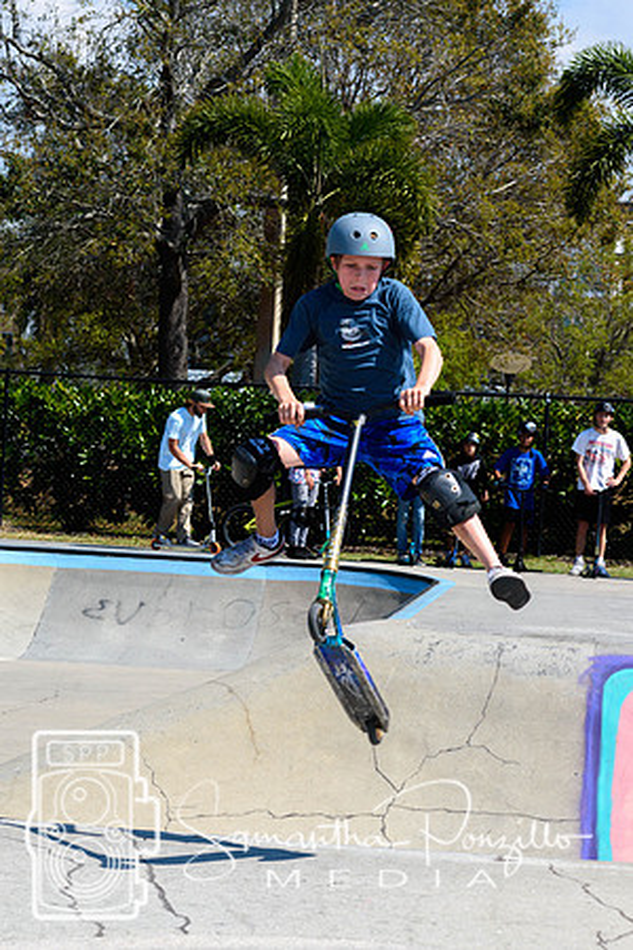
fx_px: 2769
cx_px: 316
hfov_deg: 13.0
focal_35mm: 105
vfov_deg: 19.5
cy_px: 475
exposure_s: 1/1000
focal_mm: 70
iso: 200
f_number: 8
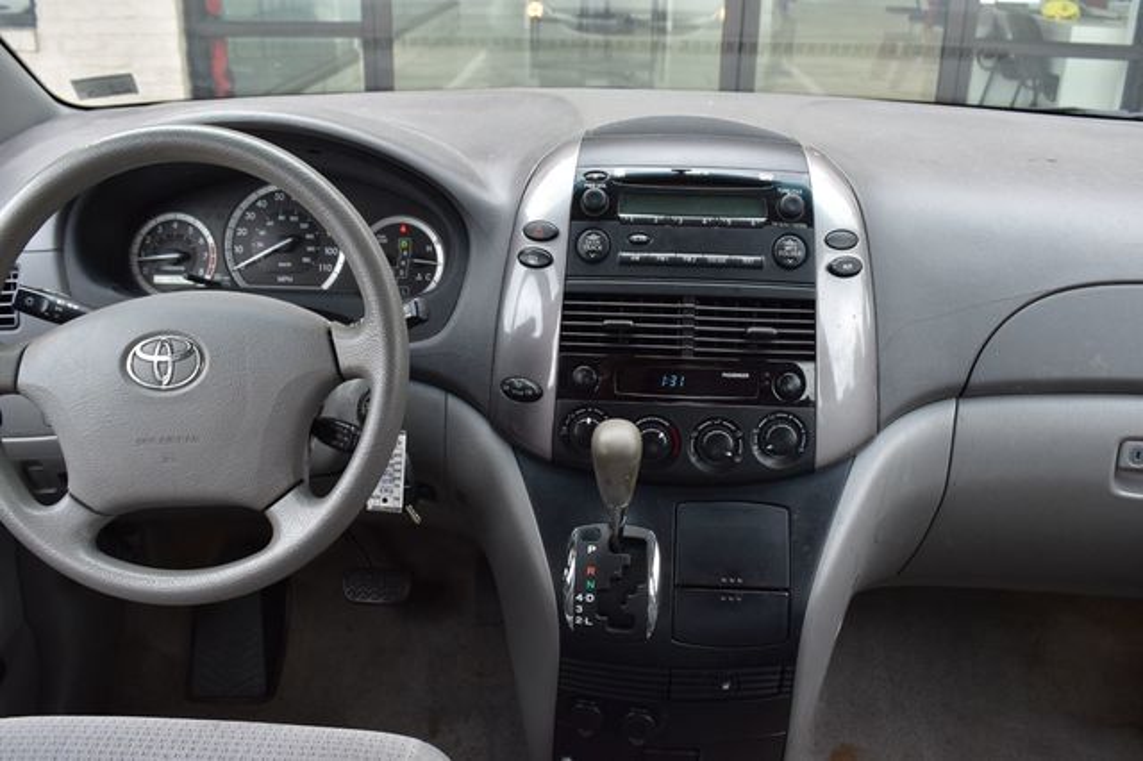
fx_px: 1095
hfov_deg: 55.1
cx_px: 572
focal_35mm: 34
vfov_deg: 38.3
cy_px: 380
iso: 400
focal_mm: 23
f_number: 8
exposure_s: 1/50
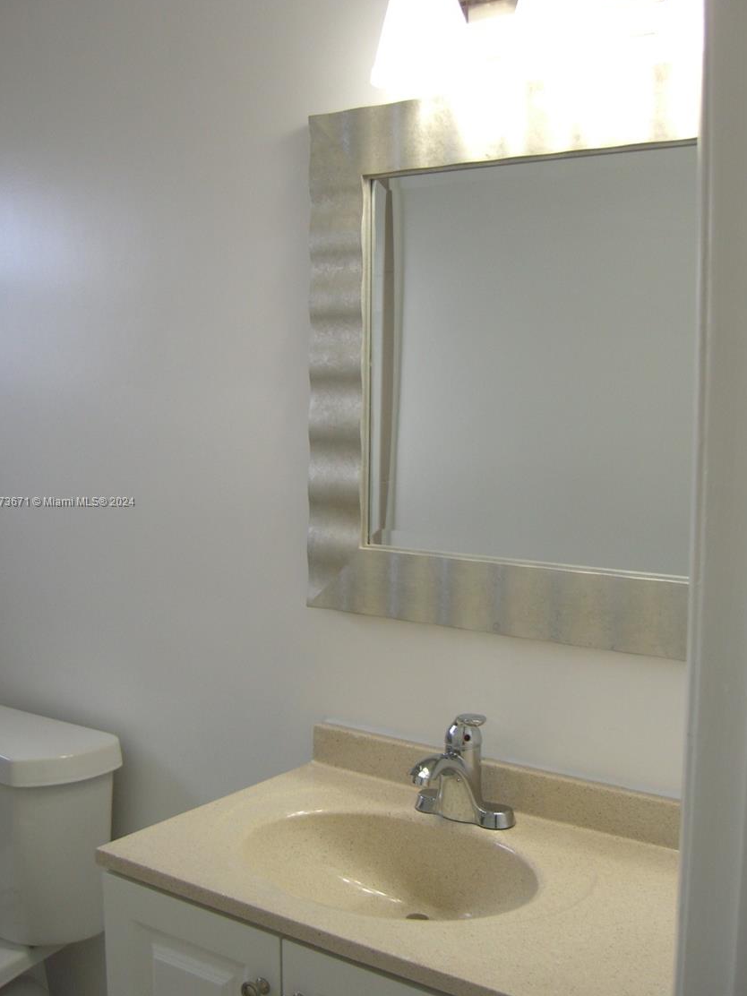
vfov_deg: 45.8
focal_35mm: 41
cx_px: 374
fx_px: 1180
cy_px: 502
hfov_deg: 35.1
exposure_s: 1/125
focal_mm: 7.9
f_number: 2.8
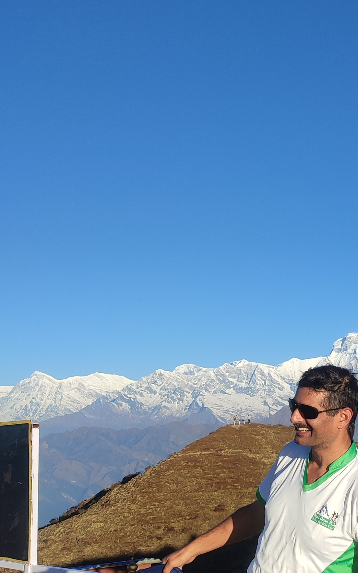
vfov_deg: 33.9
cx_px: 400
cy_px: 349
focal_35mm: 60
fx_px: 937
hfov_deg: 20.6
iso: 50
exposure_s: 1/651
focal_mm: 6.04
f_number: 1.9
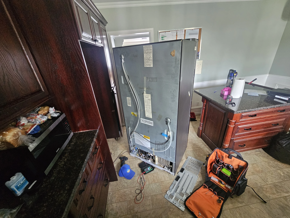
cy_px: 109
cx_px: 145
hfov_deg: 106.2
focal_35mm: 13
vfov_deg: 89.9
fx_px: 109
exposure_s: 1/24
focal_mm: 2.2
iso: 640
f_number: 2.2
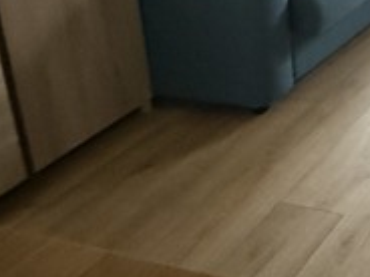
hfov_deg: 24.3
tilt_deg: -15.7
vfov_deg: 22.0
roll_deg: -1.4
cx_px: 563
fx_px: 652
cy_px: -68
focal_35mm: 61
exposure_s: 1/50
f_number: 2.2
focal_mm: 2.22
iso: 1000
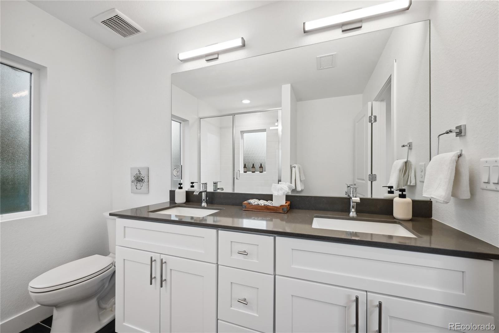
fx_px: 194
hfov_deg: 104.3
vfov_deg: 81.2
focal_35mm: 14
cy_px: 166
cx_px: 250
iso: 400
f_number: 11
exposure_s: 1/20
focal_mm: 14
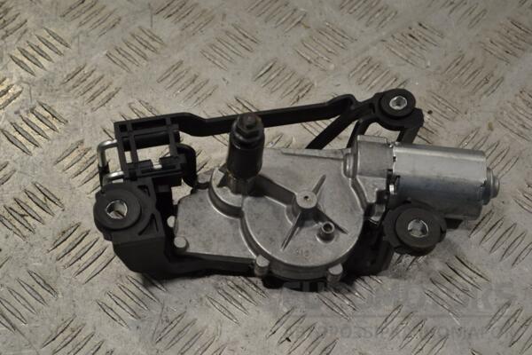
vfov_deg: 18.9
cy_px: 178
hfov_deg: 28.1
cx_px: 266
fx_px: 1064
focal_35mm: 72
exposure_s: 1/125
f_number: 5.6
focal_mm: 48
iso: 320
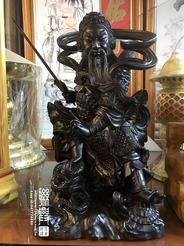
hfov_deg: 49.7
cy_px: 123
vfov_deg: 63.4
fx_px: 198
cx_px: 92
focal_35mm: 28
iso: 100
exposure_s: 1/6
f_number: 1.8
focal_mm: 3.99
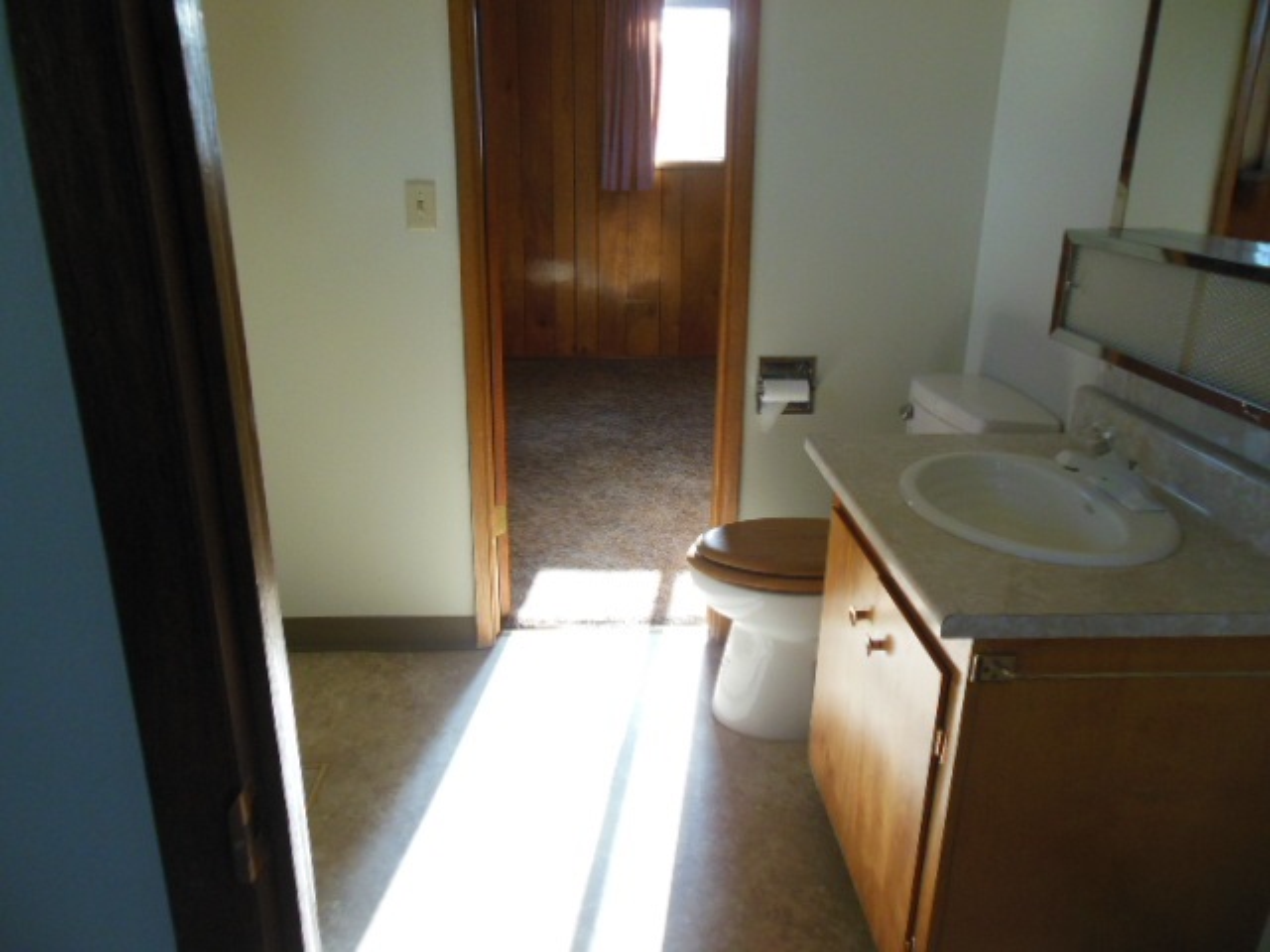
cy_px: 476
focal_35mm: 25
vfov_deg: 54.9
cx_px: 635
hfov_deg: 69.4
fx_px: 917
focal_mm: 4.5
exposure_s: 1/200
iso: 400
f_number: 3.2
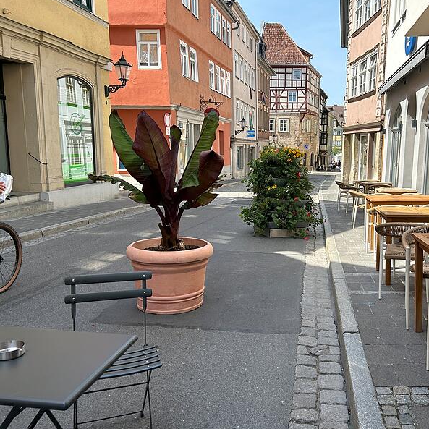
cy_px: 213
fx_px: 435
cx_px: 289
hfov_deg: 51.5
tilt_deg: -8.8
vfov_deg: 52.5
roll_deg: -1.1
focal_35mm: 31
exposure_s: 1/1431
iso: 50
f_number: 1.5
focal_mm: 5.7
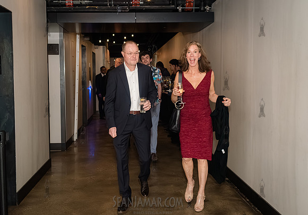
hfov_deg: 48.2
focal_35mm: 40
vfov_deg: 34.6
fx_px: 344
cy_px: 97
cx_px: 135
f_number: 5
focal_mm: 35
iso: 8000
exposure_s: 1/400
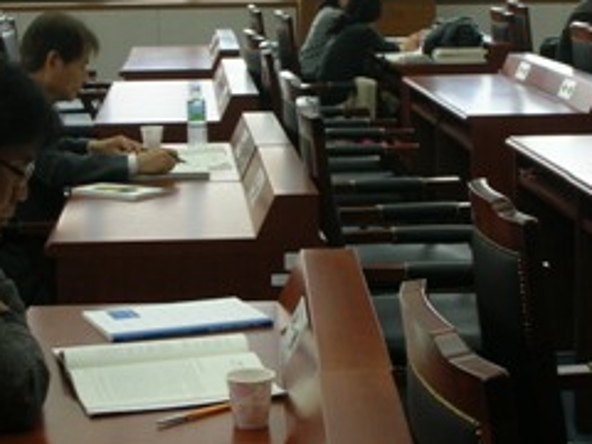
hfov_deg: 19.8
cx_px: 340
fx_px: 1693
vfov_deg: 14.9
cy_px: 141
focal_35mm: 99
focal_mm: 8.8
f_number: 3.7
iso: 50
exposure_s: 1/17.1
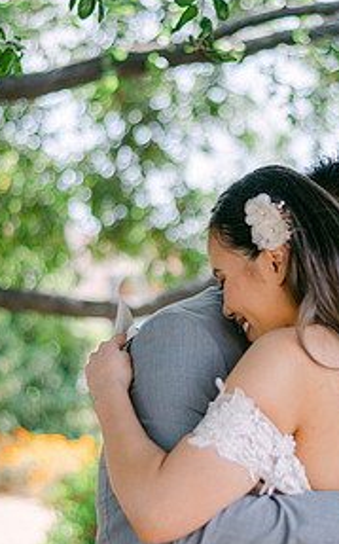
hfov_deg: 12.7
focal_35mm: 103
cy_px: 277
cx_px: 250
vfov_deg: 20.2
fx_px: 1525
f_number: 2
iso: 100
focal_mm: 50
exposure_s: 1/2000
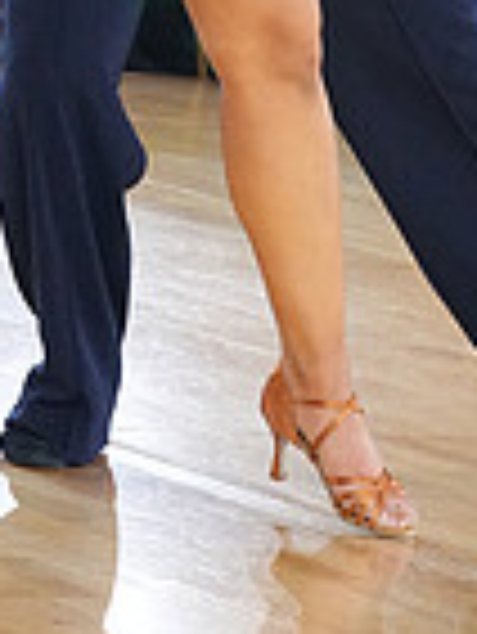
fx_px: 4146
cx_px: 205
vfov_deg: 8.5
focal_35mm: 226
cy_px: -463
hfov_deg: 6.6
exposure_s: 1/200
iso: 5000
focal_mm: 57
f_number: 6.3
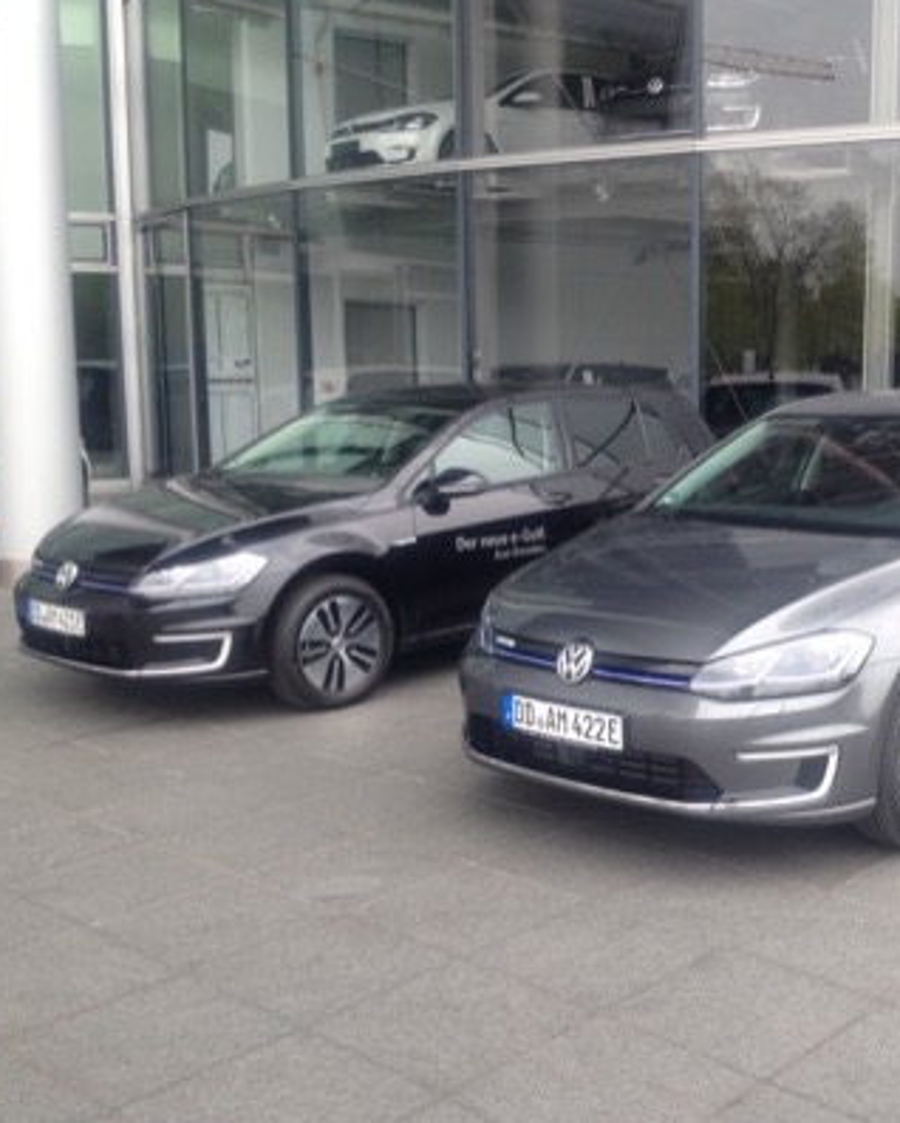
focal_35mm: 46
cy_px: 562
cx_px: 675
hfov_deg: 32.2
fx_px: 1530
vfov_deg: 40.3
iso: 50
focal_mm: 4.28
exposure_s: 1/190
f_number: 2.4
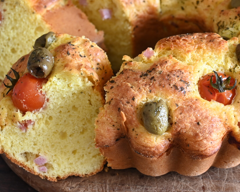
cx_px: 144
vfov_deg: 16.5
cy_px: 79
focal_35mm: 93
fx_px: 661
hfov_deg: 20.6
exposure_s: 1/10
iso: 200
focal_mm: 43
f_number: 6.3
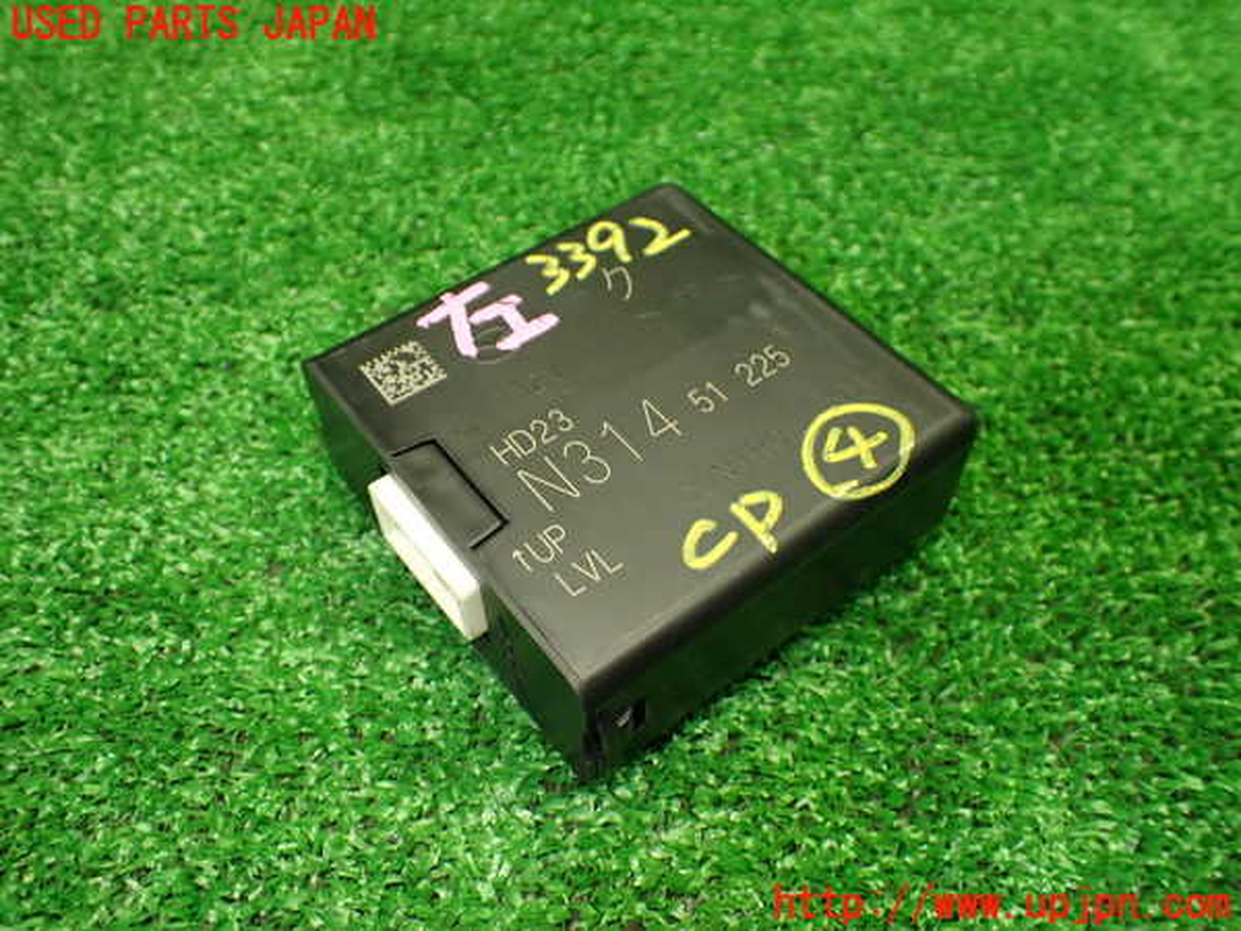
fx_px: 1076
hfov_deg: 60.0
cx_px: 620
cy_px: 466
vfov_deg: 46.8
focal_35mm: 30
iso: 500
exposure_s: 1/125
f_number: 2.3
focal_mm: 5.4
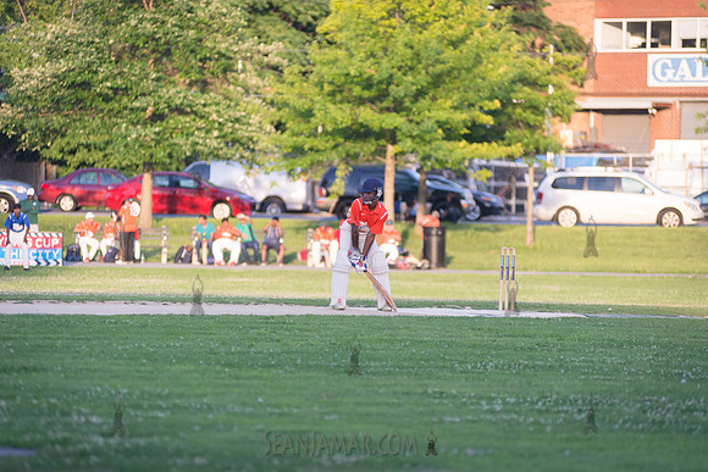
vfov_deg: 6.9
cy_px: 236
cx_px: 354
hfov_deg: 10.3
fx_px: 3934
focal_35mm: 200
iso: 1600
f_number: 2.8
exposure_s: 1/3200
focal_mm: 200
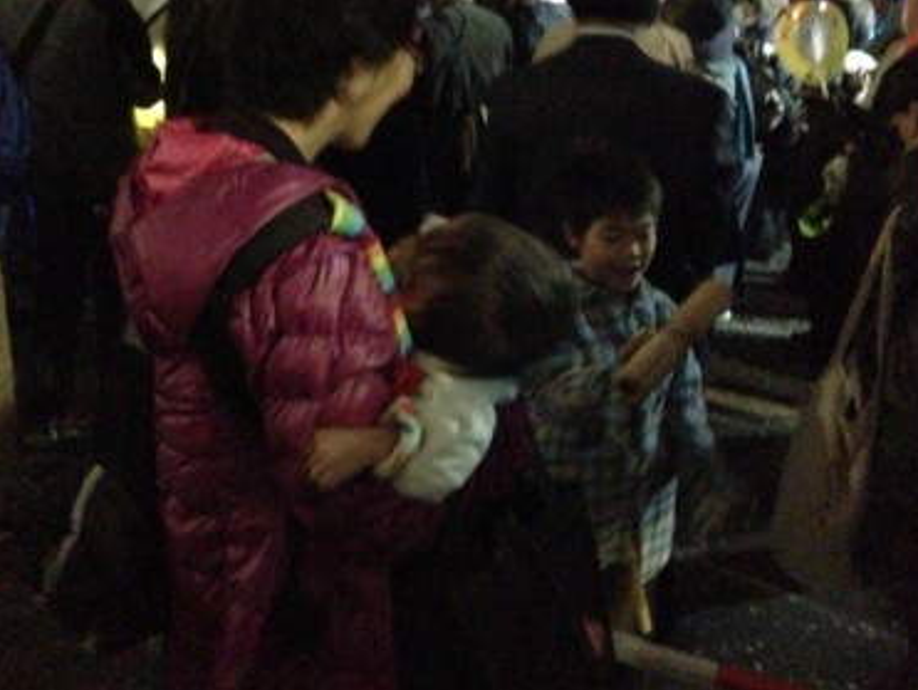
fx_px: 1062
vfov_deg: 35.9
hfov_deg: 46.7
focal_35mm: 40
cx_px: 435
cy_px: 277
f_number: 2.4
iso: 3200
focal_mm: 4.13
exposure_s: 1/15
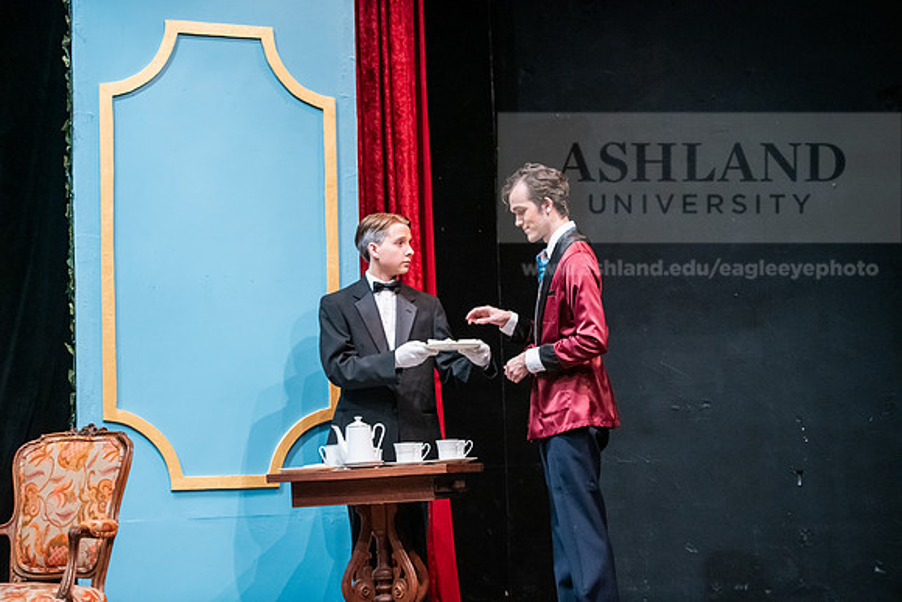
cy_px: 301
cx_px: 451
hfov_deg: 25.4
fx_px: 2005
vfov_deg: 17.1
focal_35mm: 80
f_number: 3.2
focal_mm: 80
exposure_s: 1/200
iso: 3200
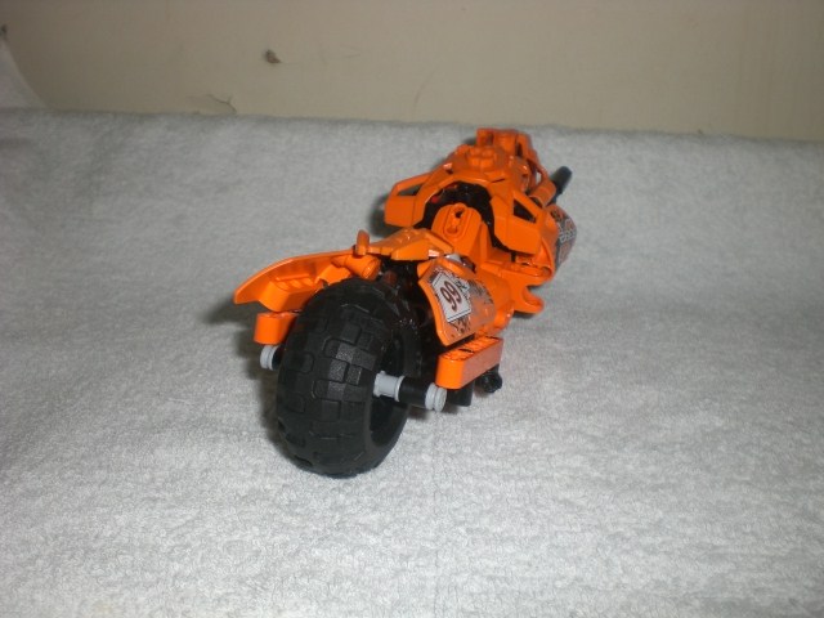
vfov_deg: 37.7
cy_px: 309
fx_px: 905
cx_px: 412
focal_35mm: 38
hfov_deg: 49.0
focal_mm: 6.3
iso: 50
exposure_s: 1/60
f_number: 3.1
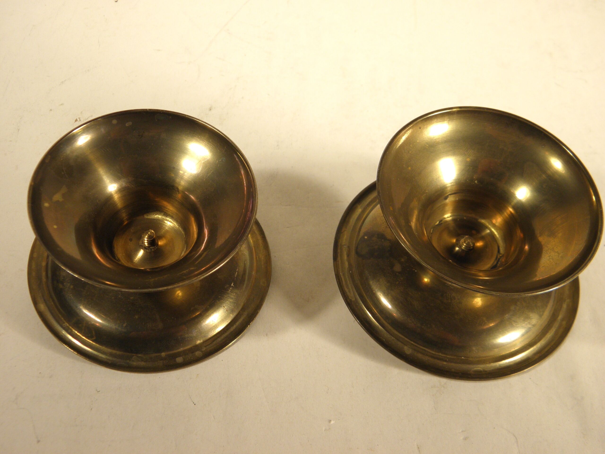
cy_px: 227
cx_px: 302
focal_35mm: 54
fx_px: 944
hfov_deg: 35.5
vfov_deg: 27.0
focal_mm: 9.7
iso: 100
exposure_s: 1/50
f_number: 4.1
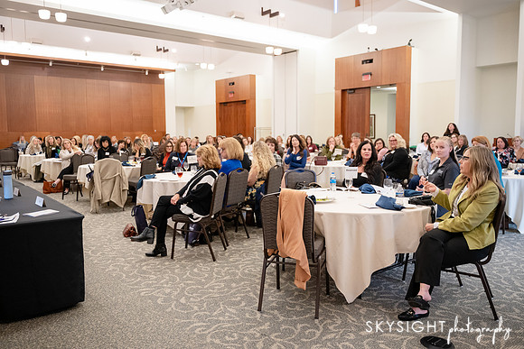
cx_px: 262
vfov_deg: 45.8
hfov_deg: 64.7
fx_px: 414
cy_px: 174
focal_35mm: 28
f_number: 2.8
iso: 3200
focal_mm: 28
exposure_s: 1/250
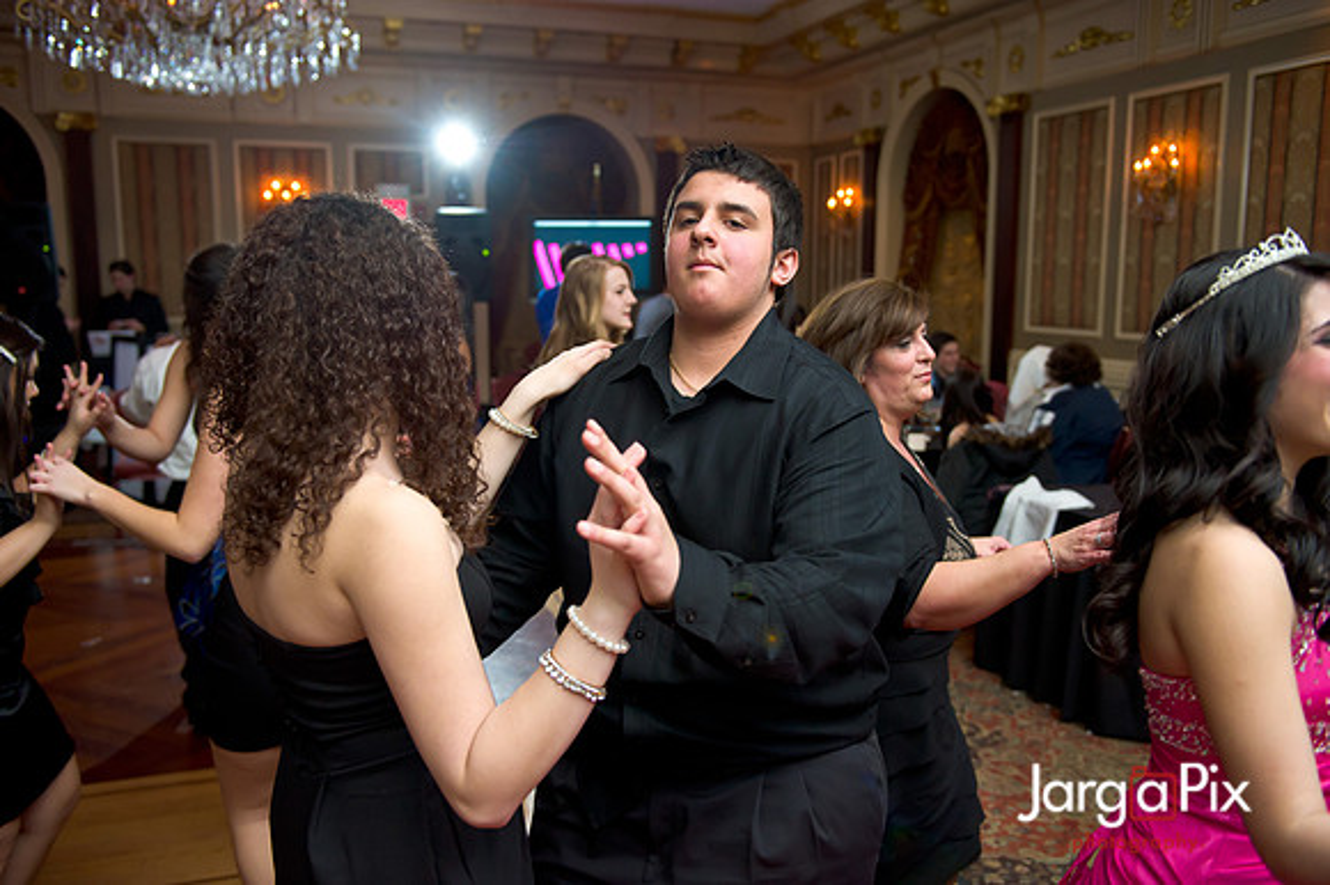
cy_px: 442
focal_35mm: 32
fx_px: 1182
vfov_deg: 41.1
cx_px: 665
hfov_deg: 58.7
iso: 1600
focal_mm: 32
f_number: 3.2
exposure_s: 1/125
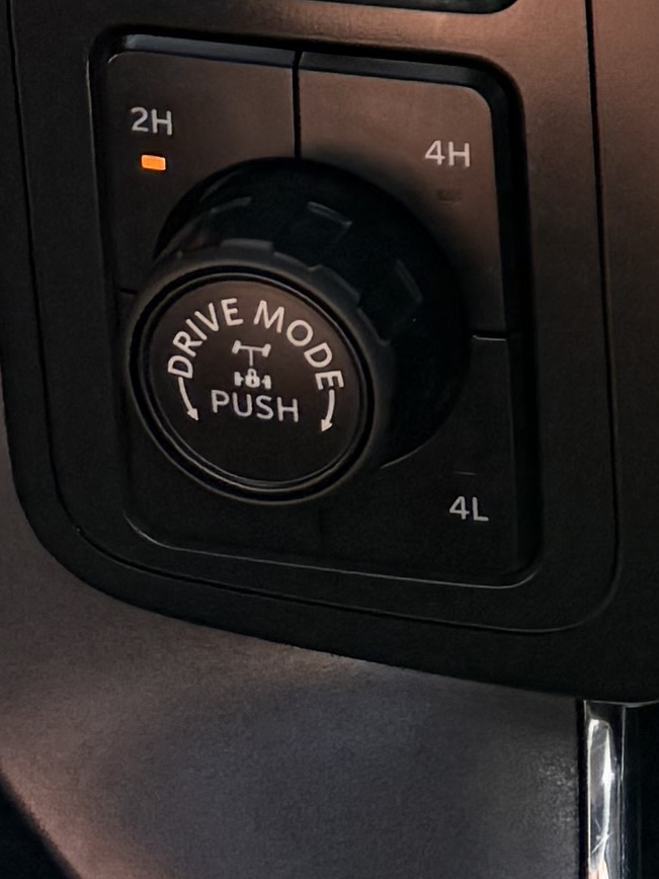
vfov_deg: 10.4
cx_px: 1776
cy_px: -1378
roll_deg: -1.1
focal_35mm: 158
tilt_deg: -19.9
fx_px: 4011
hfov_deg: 8.3
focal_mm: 6.76
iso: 80
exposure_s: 1/649
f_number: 1.78
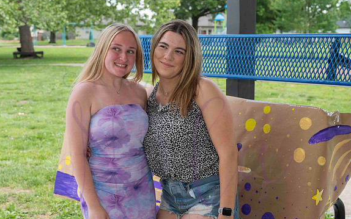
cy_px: 104
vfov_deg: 24.9
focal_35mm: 52
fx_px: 498
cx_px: 176
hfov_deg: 38.9
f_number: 5.6
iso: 400
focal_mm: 45
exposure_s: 1/500
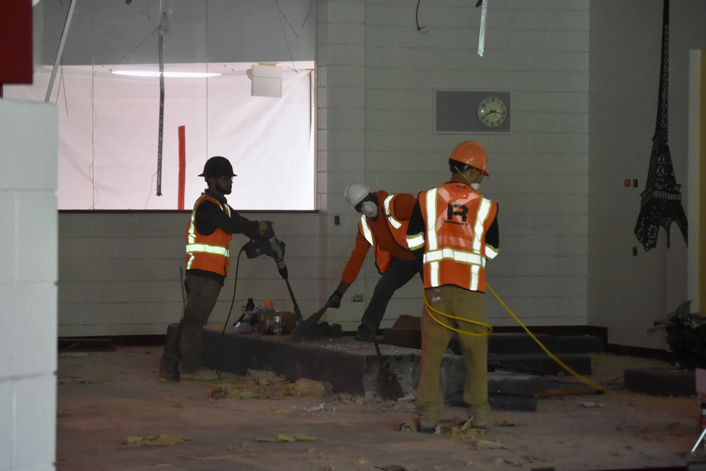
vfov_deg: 11.4
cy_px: 236
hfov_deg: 17.1
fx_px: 2353
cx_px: 353
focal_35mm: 120
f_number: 4.2
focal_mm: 80
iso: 2800
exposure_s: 1/60
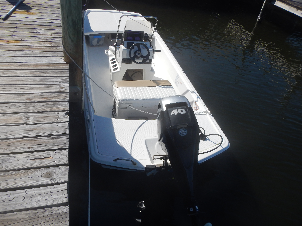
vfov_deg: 49.7
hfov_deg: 63.4
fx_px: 244
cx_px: 151
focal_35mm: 28
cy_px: 113
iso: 125
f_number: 7.8
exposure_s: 1/400
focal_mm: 5
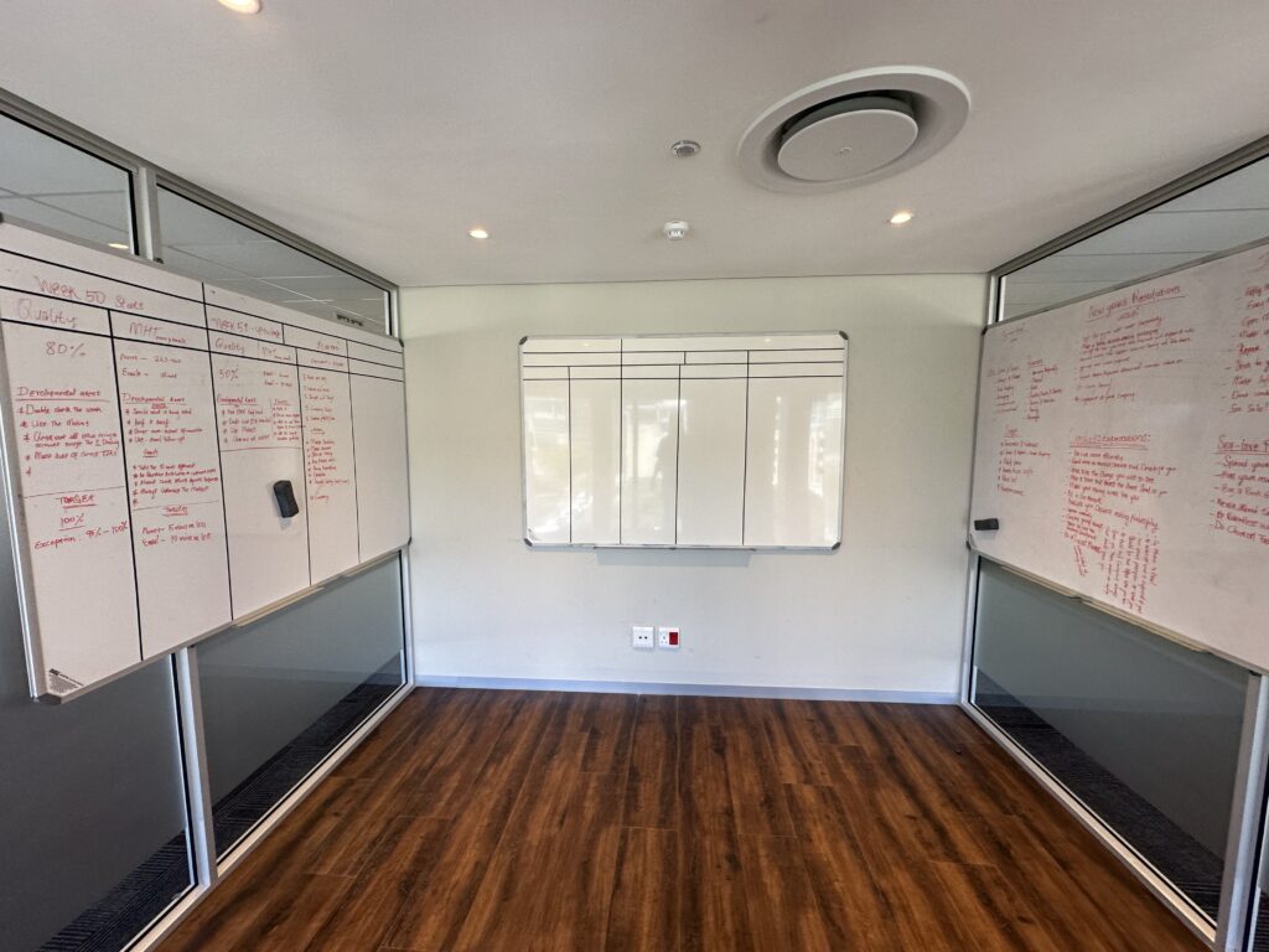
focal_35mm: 14
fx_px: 513
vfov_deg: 85.7
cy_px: 476
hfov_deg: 102.1
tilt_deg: -5.9
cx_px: 634
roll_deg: +0.3
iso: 100
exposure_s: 1/100
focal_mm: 2.22
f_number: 2.2
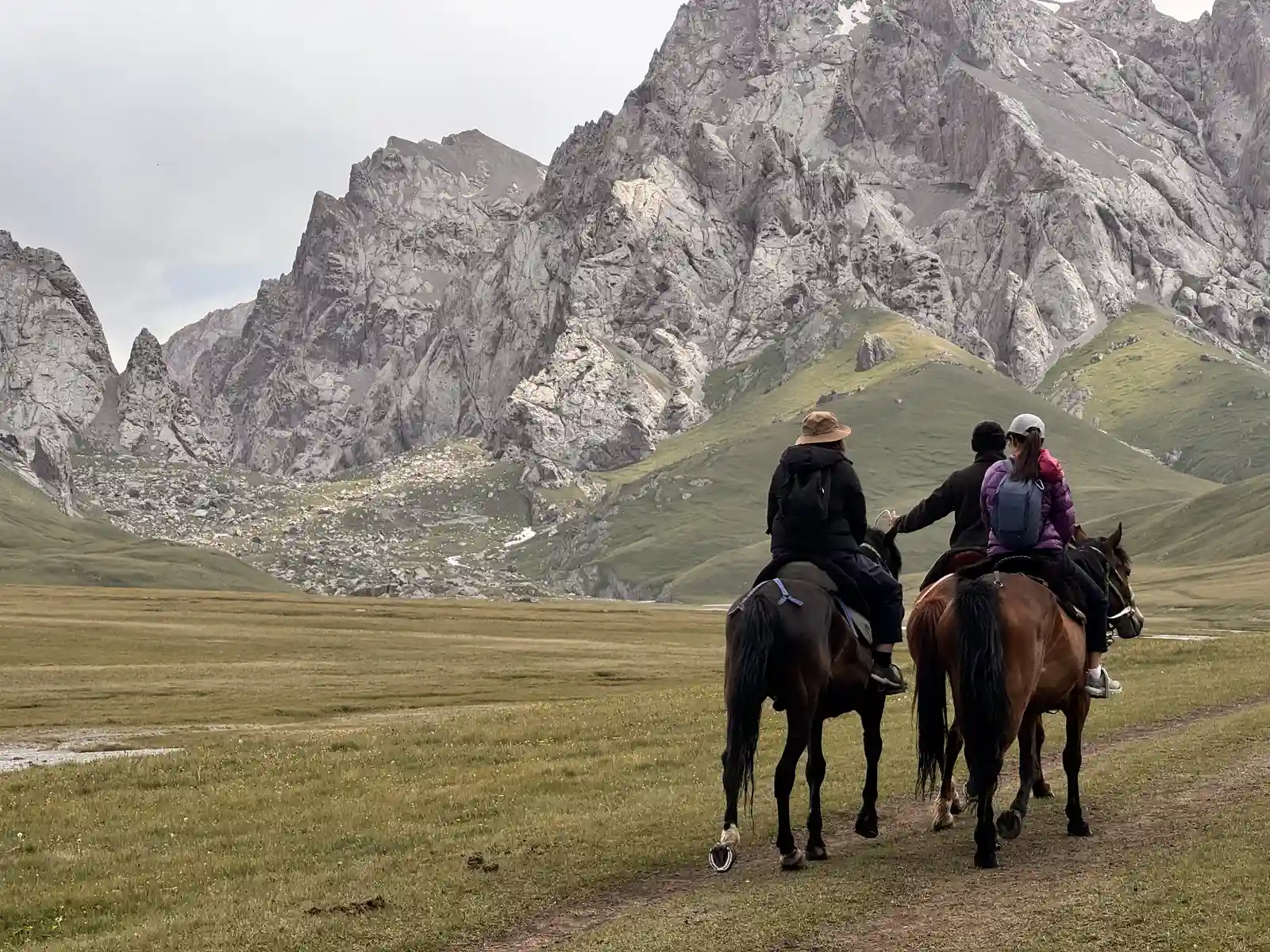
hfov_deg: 25.3
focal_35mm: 77
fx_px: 2825
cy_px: 476
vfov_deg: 19.1
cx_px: 635
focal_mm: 9
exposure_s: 1/669
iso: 25
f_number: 2.8
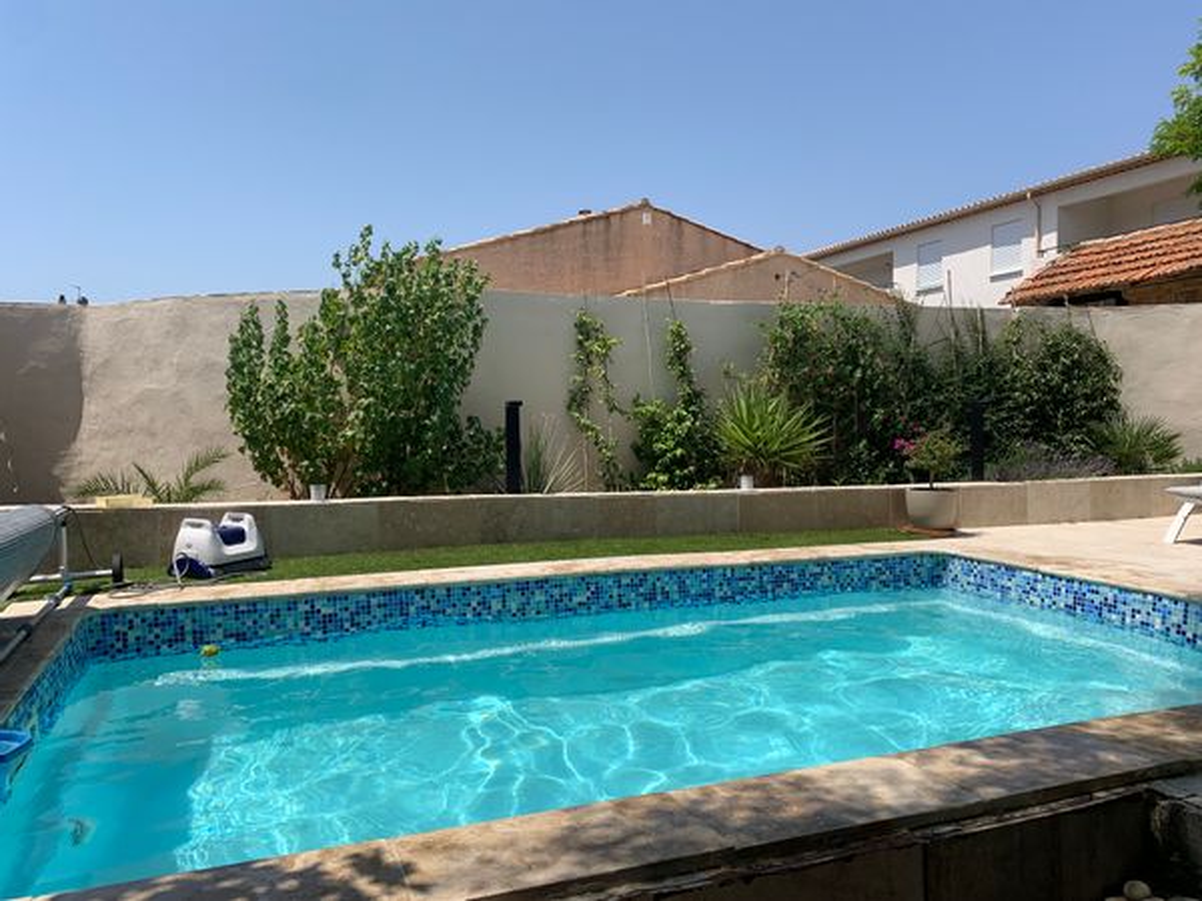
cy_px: 450
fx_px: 903
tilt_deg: -2.4
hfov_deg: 67.3
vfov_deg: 53.1
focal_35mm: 26
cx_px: 601
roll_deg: +2.0
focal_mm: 4.25
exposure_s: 1/3289
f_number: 1.8
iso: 25
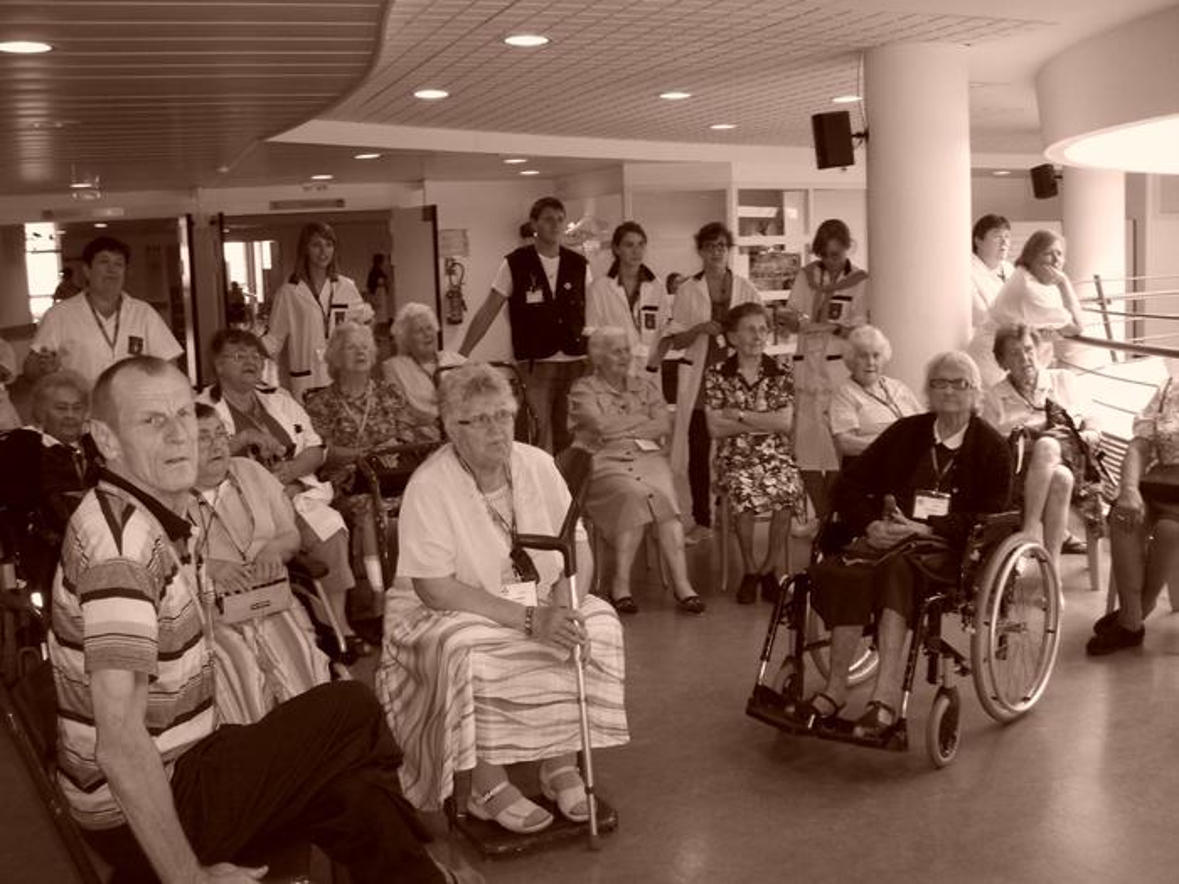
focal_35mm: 37
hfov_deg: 50.1
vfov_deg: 38.7
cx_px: 590
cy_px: 442
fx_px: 1260
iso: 200
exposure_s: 1/30
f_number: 3.4
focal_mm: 7.9
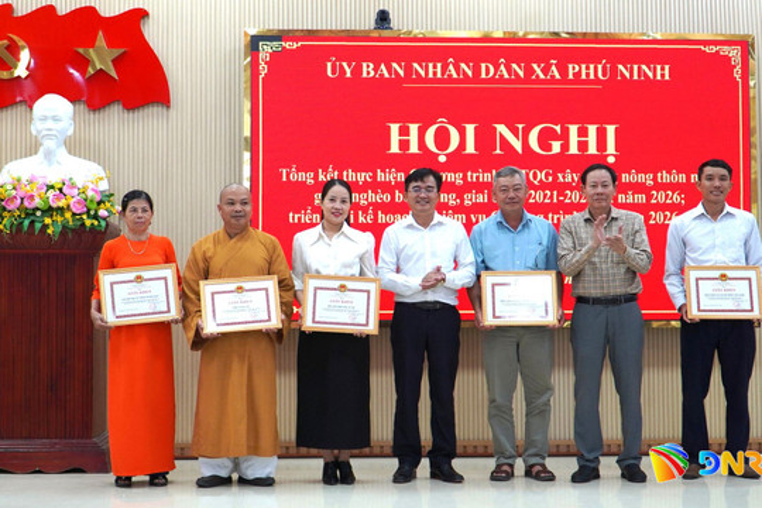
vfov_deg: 34.2
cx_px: 381
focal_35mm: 39
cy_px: 254
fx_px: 825
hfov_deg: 49.6
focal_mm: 26
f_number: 4
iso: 500
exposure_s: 1/160
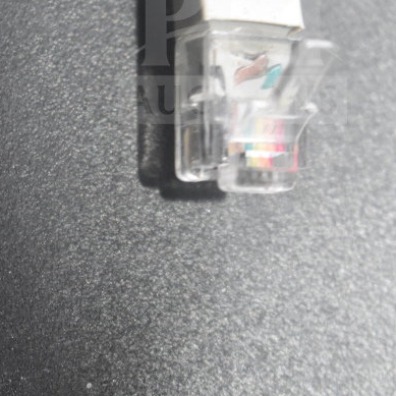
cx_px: 232
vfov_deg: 10.5
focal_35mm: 165
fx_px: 2136
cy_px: 43
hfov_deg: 10.6
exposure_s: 1/100
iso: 2800
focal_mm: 55
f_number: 5.6
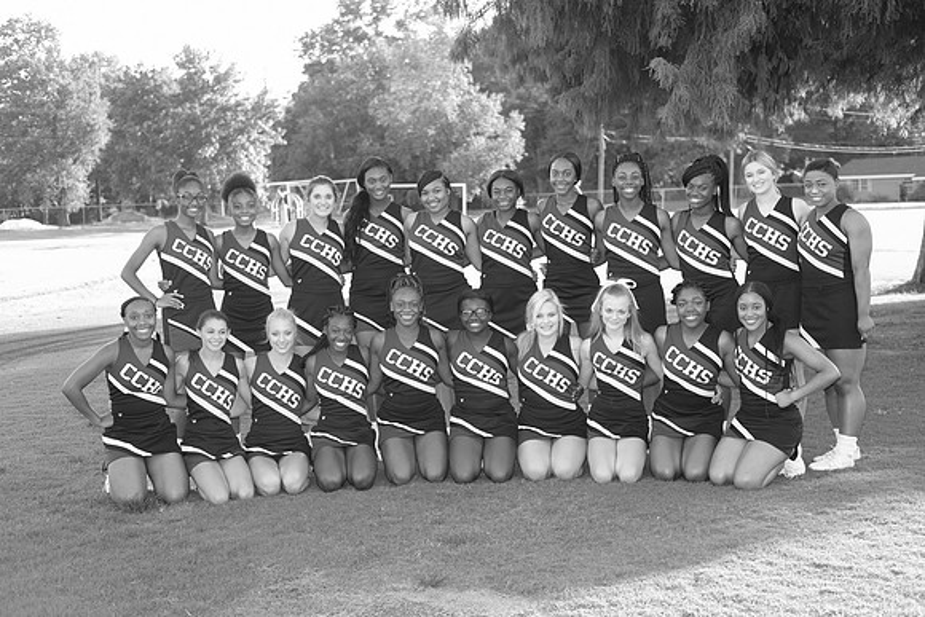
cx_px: 462
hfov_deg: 37.5
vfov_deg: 25.5
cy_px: 308
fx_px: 1362
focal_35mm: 53
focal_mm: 35
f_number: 2.8
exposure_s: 1/250
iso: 200
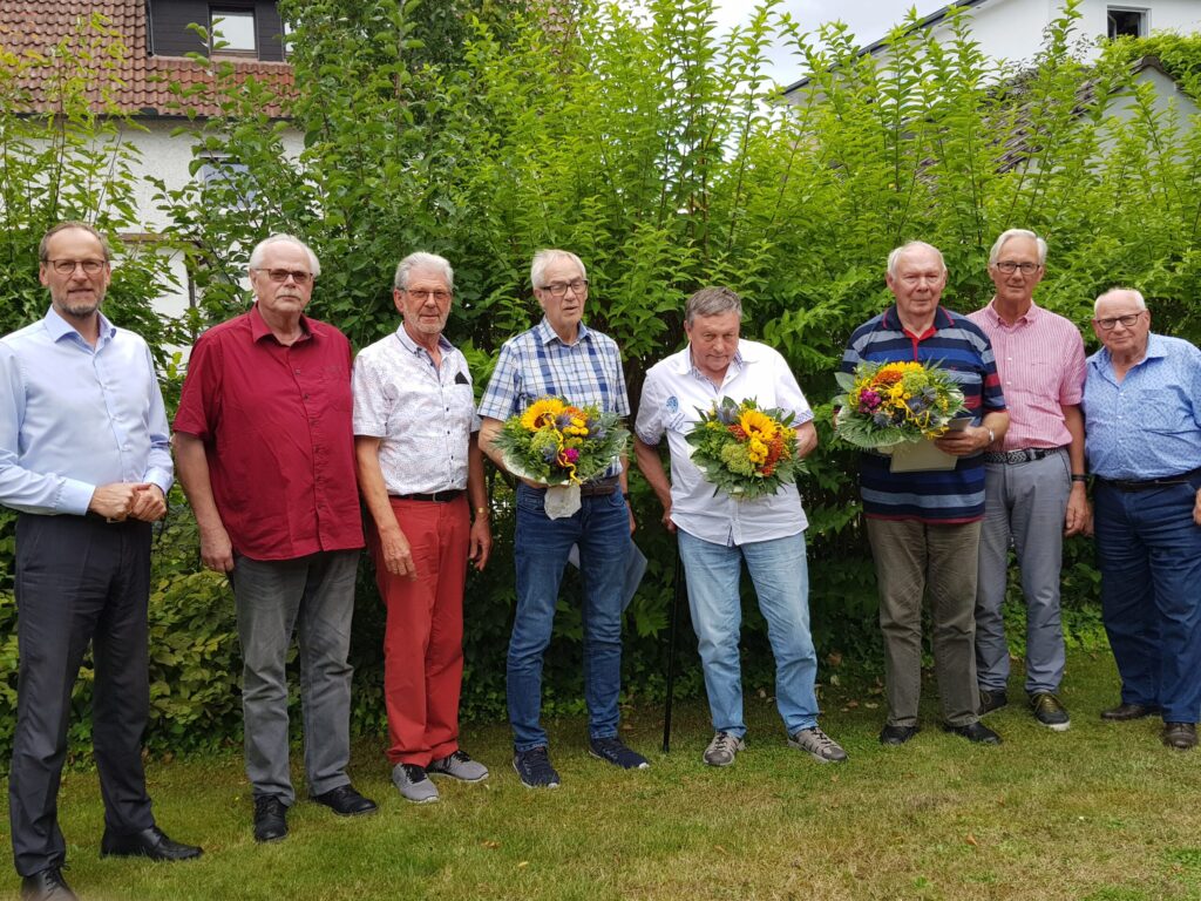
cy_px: 450
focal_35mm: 26
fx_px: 902
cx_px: 600
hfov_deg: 67.3
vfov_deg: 53.1
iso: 40
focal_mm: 4.2
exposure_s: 1/488
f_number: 1.7
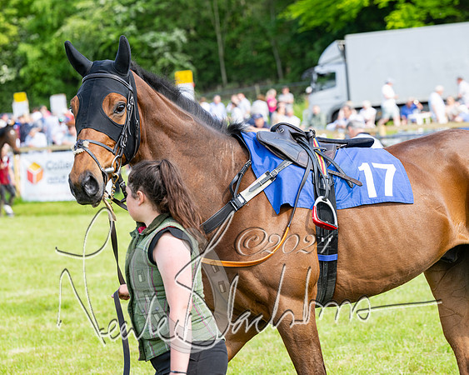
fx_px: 1720
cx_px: 234
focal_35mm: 124
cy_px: 188
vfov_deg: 12.4
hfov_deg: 15.5
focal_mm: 110
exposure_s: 1/400
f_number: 5
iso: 200
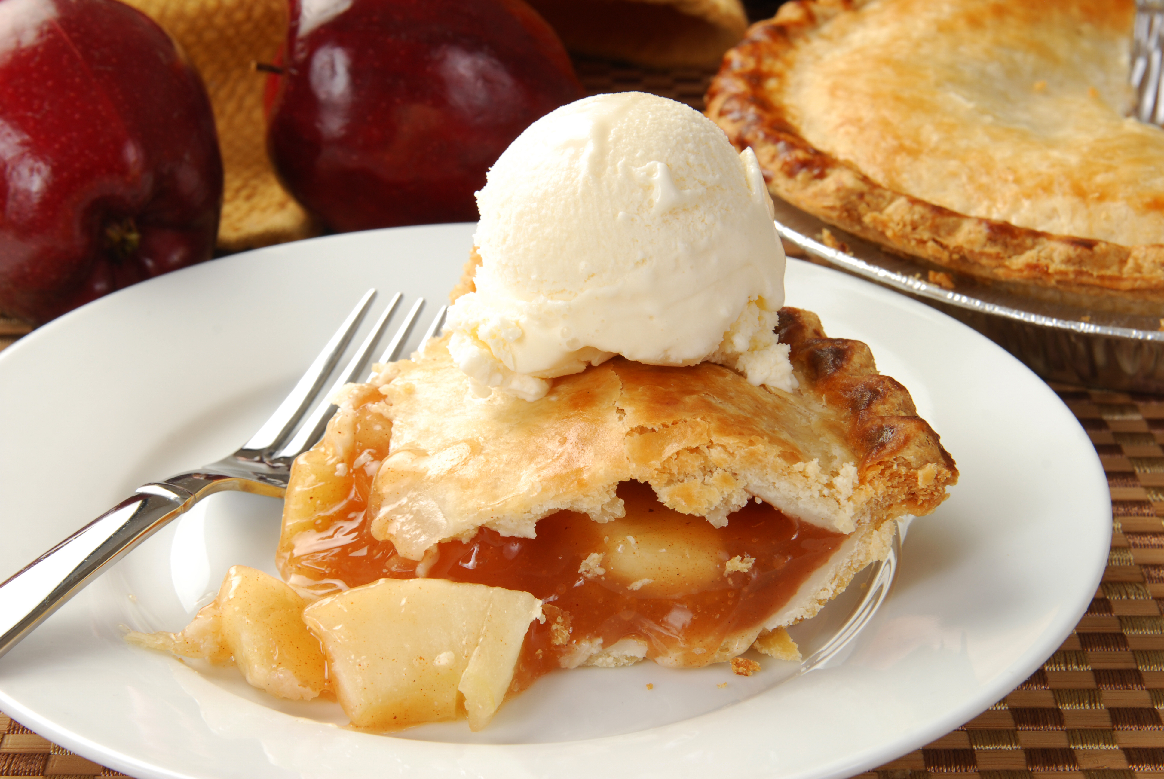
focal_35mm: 82
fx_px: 2671
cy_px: 390
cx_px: 582
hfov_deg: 24.6
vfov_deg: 16.6
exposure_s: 1/125
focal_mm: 55
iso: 100
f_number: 14
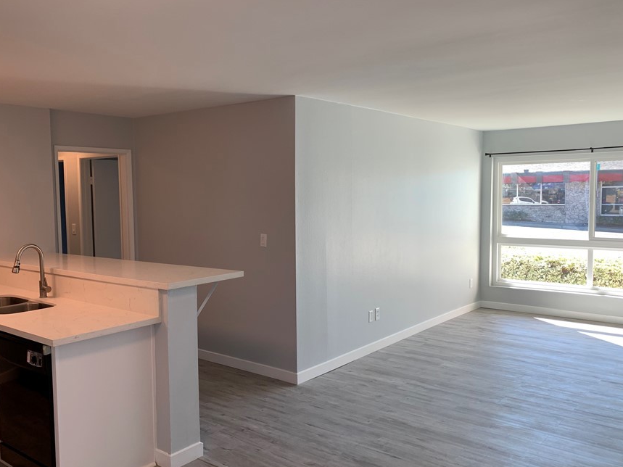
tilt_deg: -5.1
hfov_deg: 58.2
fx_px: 558
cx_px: 281
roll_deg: +0.7
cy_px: 240
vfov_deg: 45.4
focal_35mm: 31
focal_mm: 4.25
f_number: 1.8
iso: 40
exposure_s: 1/120
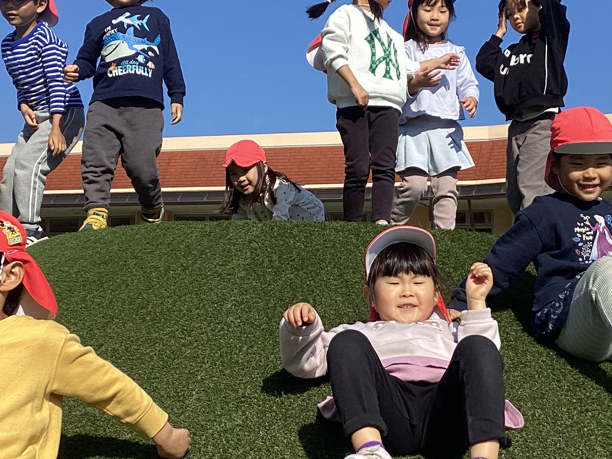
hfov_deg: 27.4
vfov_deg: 20.7
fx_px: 1255
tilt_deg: +11.0
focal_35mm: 71
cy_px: 184
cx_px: 288
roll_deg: -0.2
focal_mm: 3.3
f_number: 2.4
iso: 25
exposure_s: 1/1456
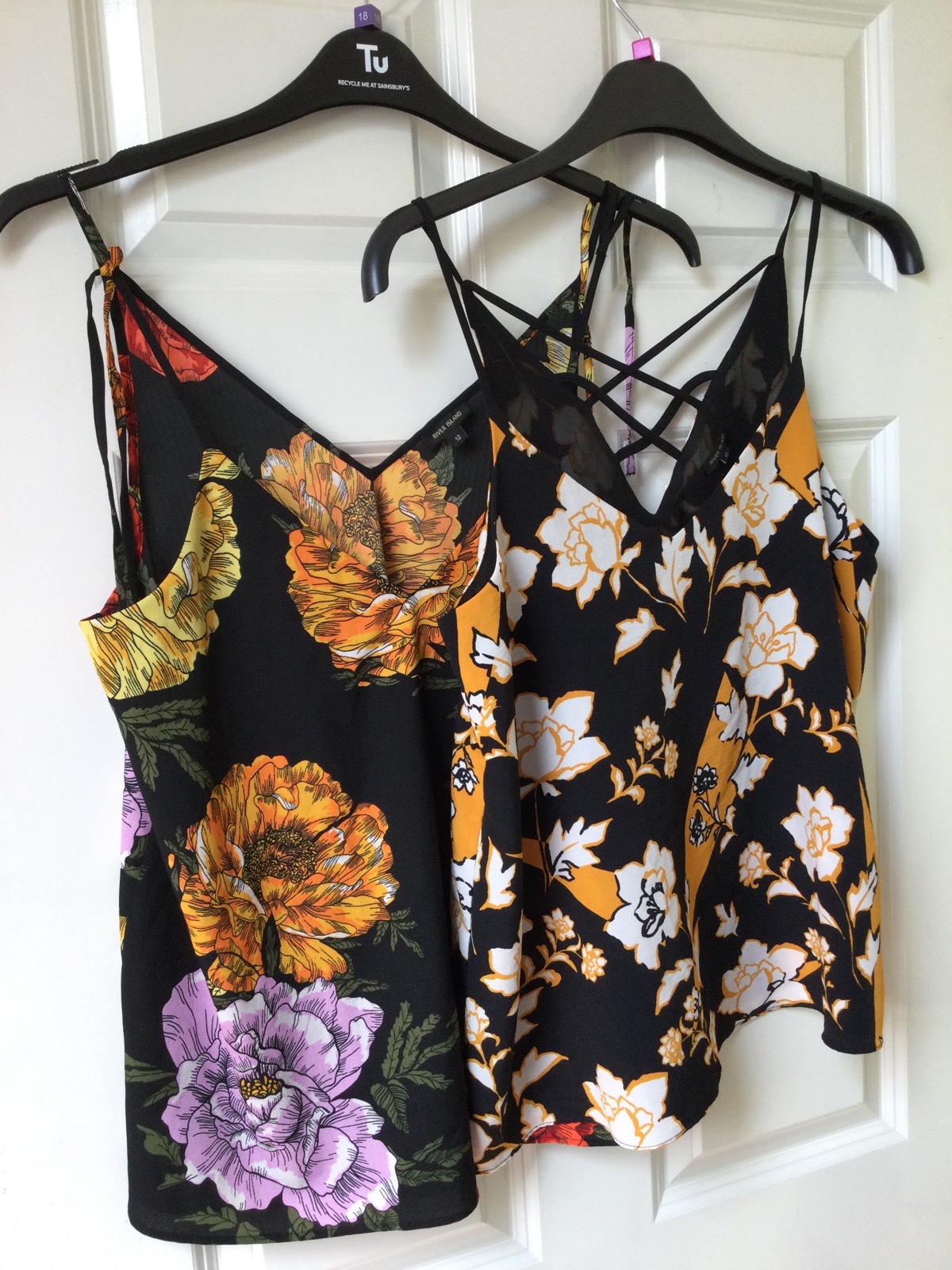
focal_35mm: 31
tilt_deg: -6.7
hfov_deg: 45.4
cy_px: 635
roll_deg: +1.8
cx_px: 476
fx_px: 1137
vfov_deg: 58.4
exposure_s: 1/33
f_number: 2.4
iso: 40
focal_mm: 3.3
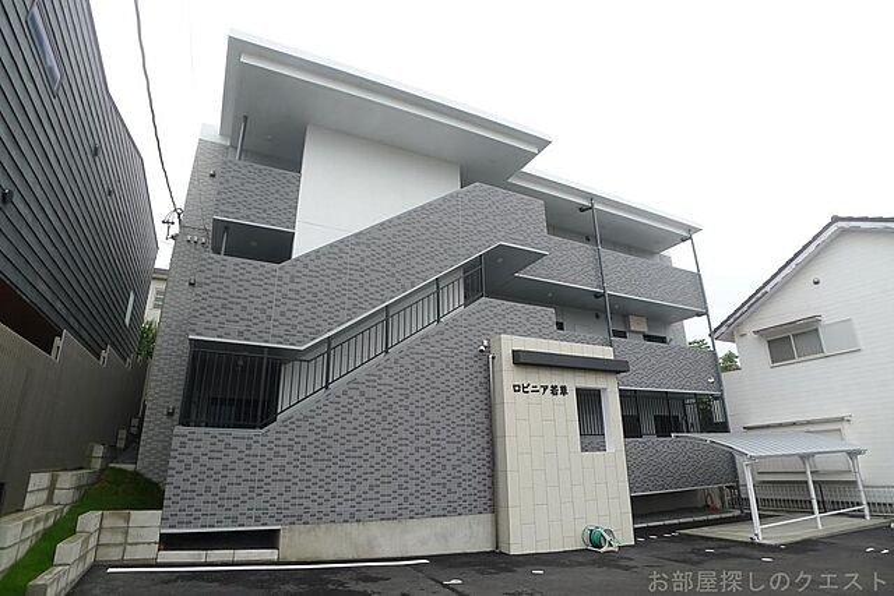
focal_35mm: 24
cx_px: 447
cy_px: 298
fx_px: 596
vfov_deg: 53.2
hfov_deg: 73.7
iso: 80
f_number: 2.8
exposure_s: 1/320
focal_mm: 5.1
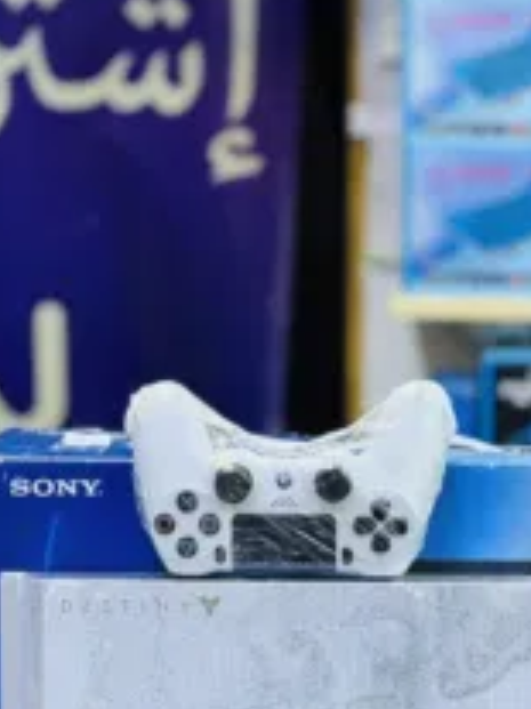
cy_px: 579
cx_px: 394
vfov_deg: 13.2
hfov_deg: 9.9
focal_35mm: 149
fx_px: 3051
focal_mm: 9
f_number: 2.8
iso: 125
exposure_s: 1/33
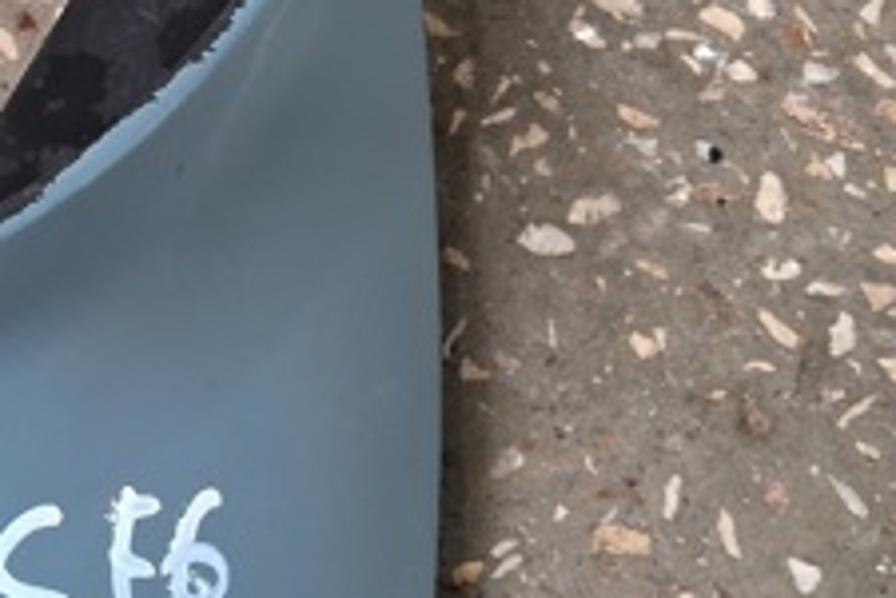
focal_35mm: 77
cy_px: 305
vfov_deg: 17.7
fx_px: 1916
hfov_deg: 23.4
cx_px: -255
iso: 320
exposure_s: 1/40
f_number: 1.8
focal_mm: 3.98
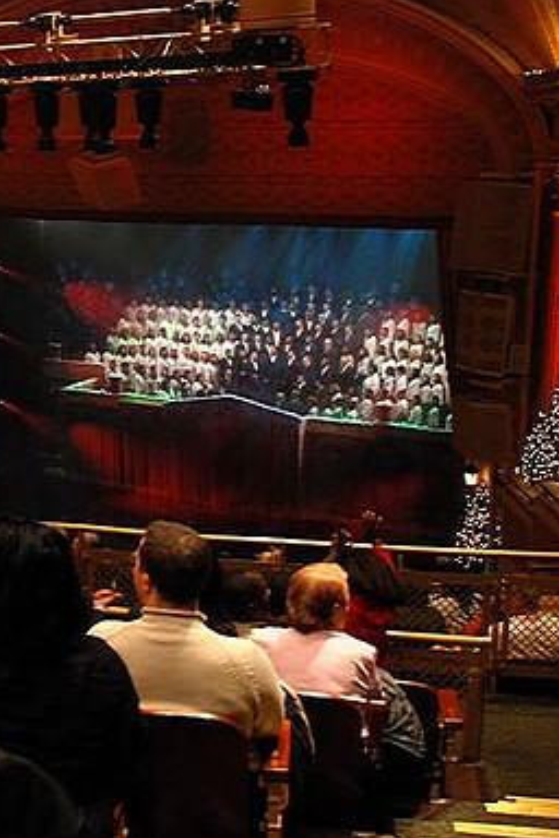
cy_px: 420
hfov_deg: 26.4
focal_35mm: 50
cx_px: 100
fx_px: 1164
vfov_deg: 39.6
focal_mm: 22
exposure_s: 1/30
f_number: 4
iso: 800
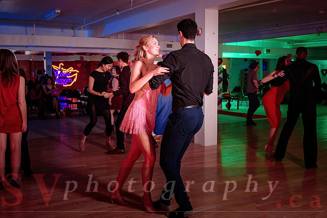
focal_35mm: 42
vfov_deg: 32.1
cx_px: 144
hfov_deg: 46.5
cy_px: 102
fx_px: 379
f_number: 3.2
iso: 640
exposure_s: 1/125
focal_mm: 36
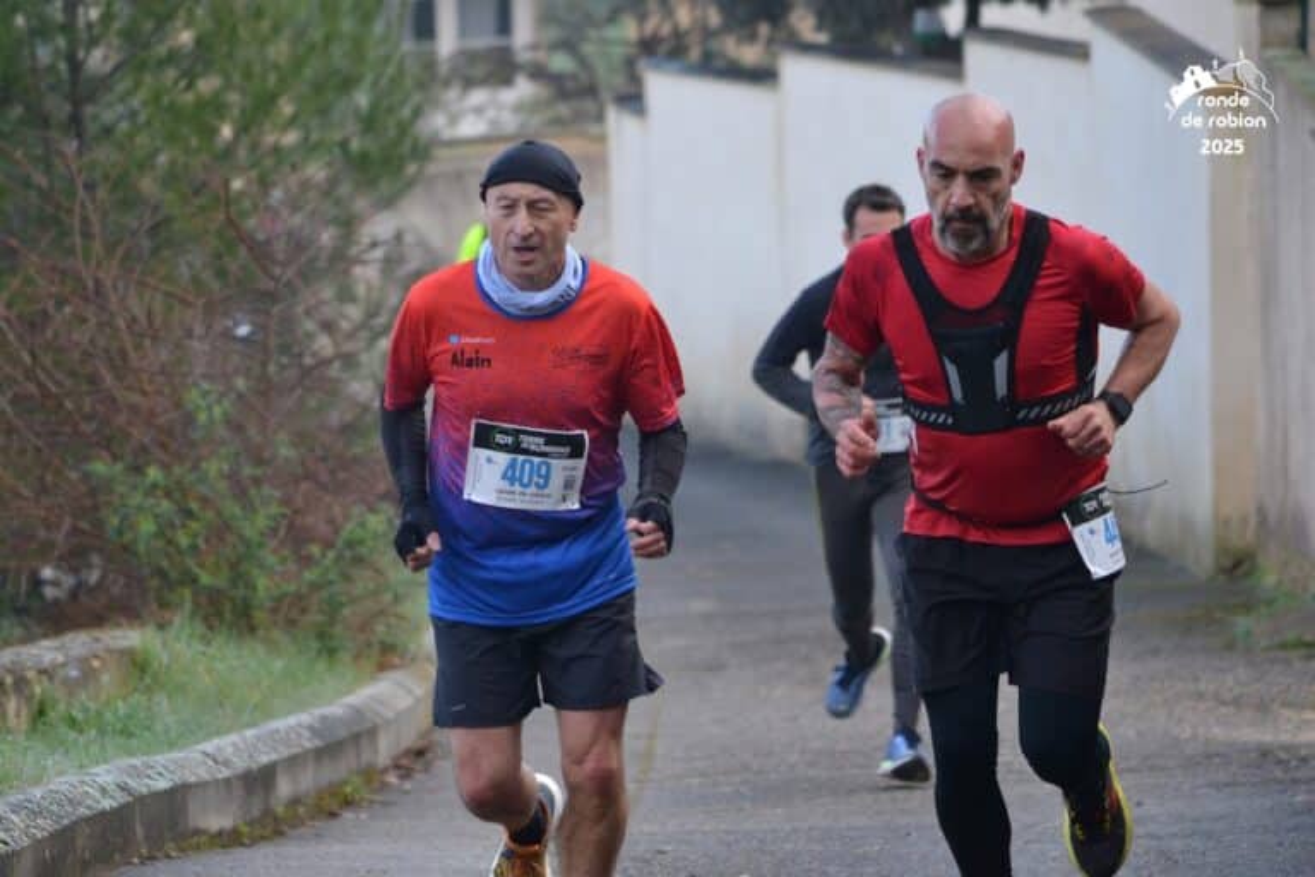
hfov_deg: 9.1
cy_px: 438
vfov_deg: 6.1
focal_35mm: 225
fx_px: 8218
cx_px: 658
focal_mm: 150
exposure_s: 1/500
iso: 800
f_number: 5
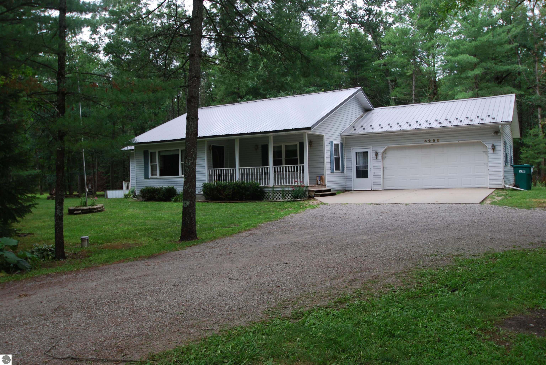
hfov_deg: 61.9
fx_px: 456
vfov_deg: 43.7
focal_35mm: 30
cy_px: 182
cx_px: 273
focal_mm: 20
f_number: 5.6
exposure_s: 1/125
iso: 110
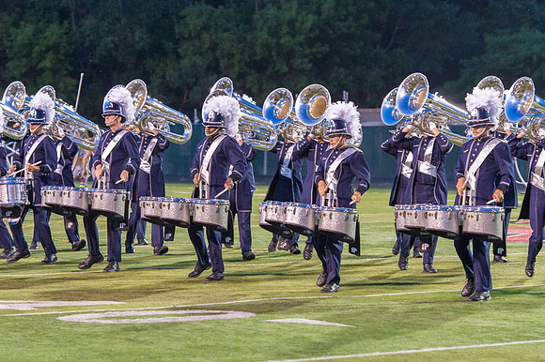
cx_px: 293
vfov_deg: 8.7
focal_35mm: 157
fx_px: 2379
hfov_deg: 13.1
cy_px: 175
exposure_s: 1/320
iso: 6400
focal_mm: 120
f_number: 3.5
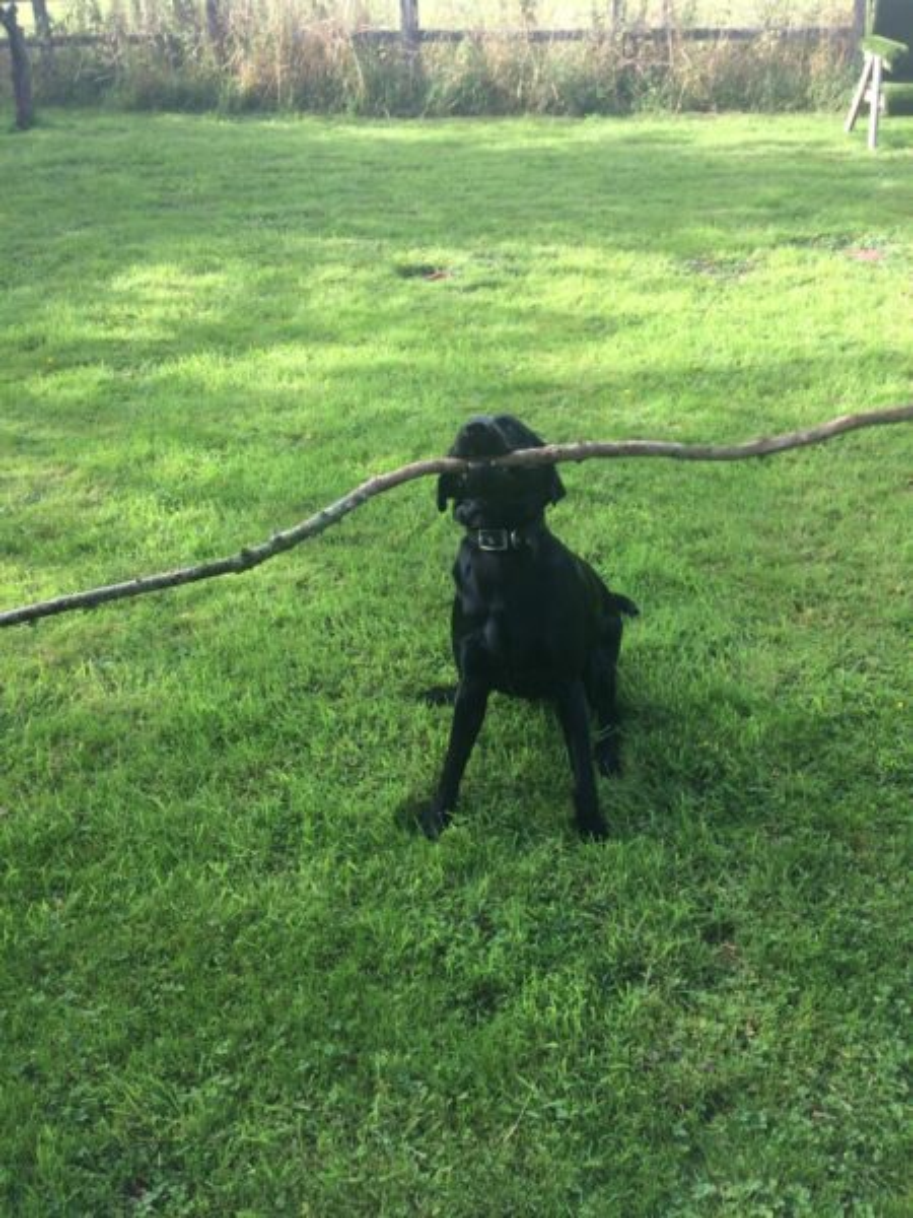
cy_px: 609
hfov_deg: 48.2
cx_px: 456
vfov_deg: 61.7
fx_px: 1020
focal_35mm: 29
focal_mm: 4.15
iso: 32
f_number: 2.2
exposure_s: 1/246
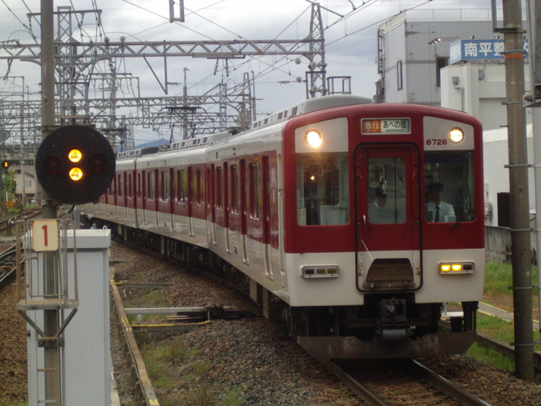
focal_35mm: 114
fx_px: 1782
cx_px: 270
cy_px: 203
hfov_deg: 17.3
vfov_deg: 13.0
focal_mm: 17.4
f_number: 5
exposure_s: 1/160
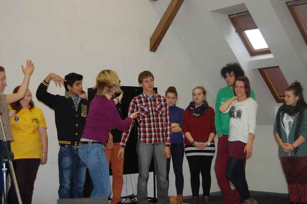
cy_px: 102
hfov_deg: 35.1
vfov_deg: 23.7
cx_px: 154
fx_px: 486
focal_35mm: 57
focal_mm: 38
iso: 400
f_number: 5
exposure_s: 1/60
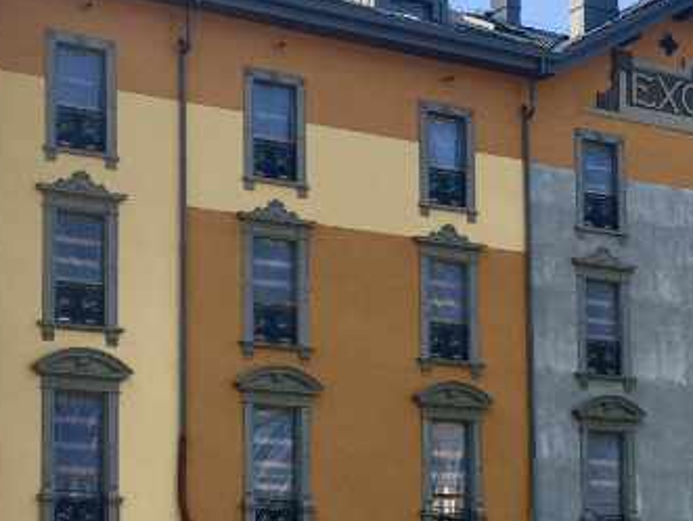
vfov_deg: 21.0
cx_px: 706
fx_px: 1403
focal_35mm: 70
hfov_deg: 26.2
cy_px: 216
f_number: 2.2
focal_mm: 4.2
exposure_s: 1/663
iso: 25
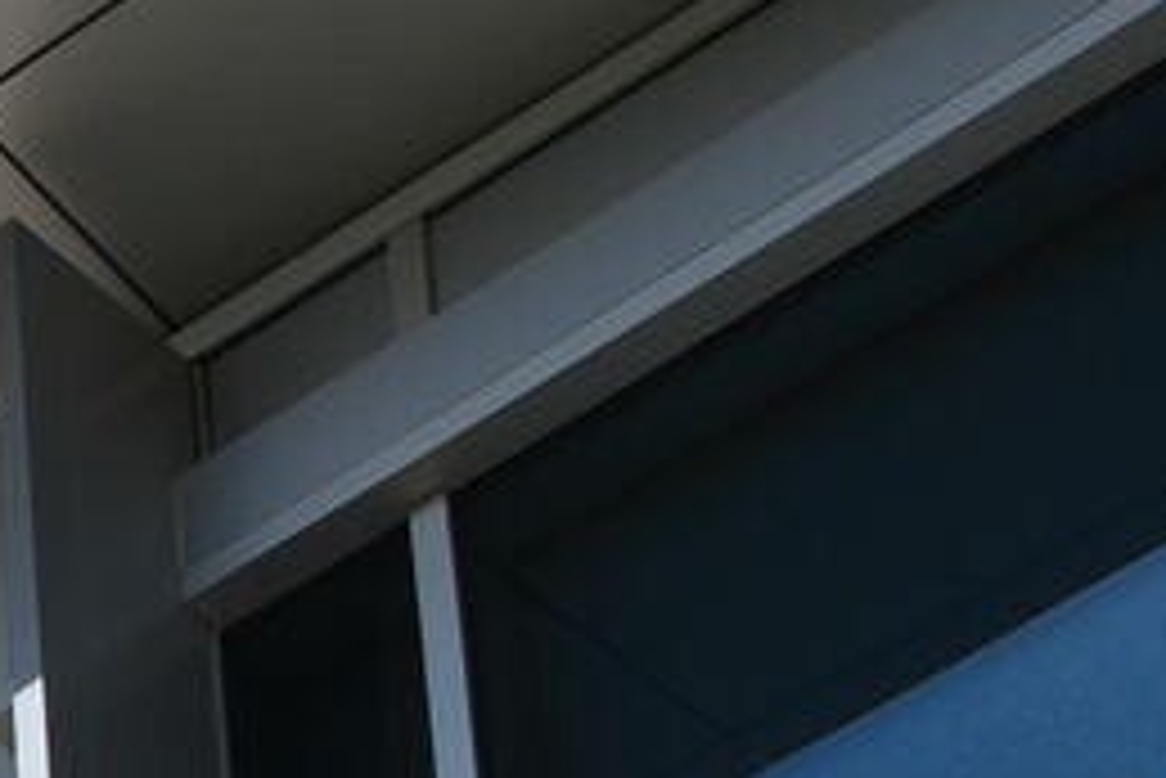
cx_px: -1288
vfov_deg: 5.6
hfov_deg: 8.0
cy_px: 1473
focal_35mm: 243
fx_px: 7885
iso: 100
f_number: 10
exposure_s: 1/400
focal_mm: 35
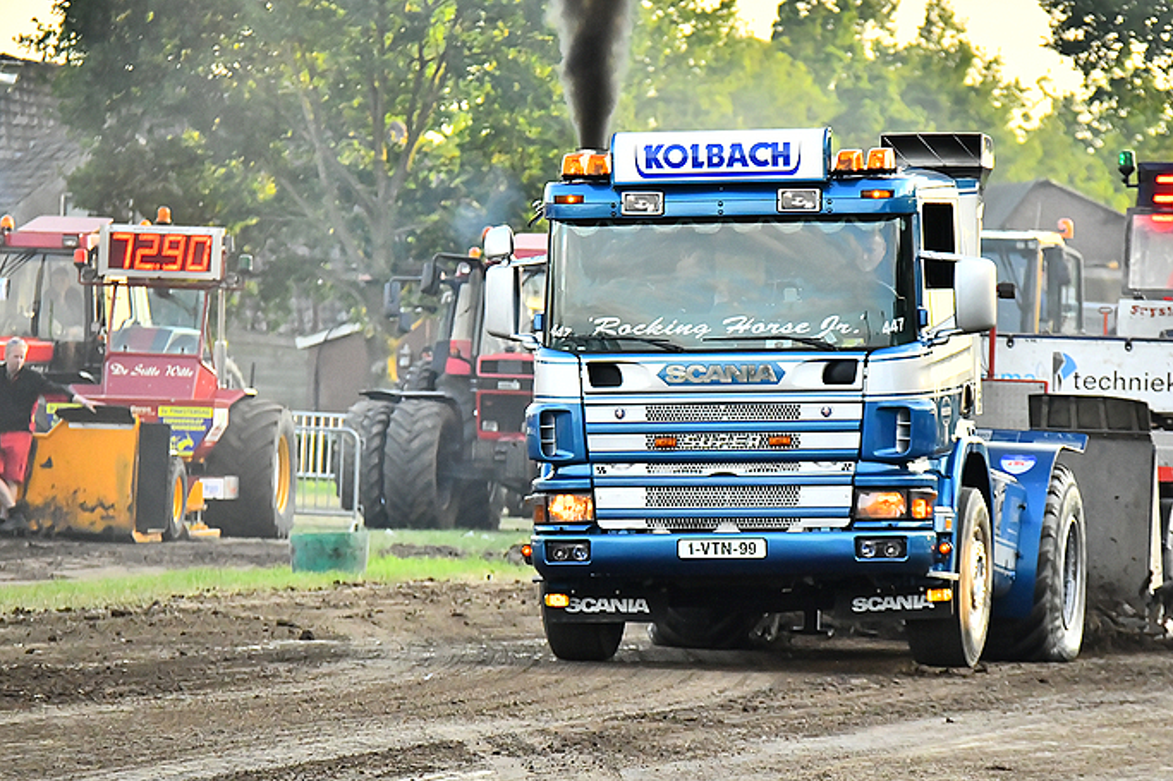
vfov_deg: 3.7
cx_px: 684
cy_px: 384
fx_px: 12020
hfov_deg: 5.6
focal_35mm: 369
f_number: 5.6
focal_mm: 210
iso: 2500
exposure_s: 1/1250
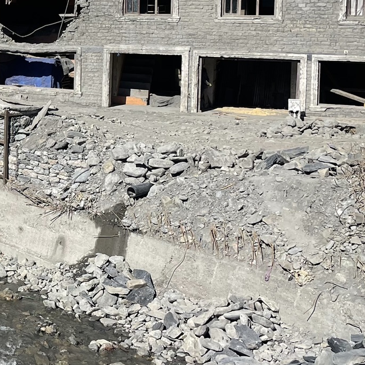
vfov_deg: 24.5
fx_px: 823
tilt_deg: -5.9
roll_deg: +0.1
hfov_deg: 22.1
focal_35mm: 69
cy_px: 65
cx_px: -130
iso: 32
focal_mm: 4.2
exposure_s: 1/4464
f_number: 1.6
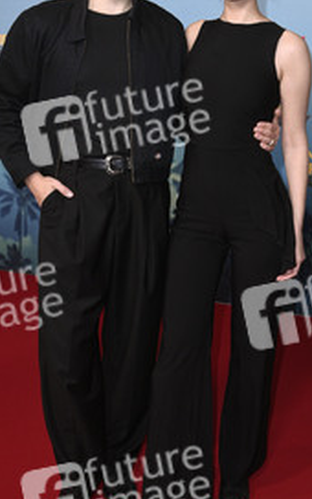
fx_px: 898
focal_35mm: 66
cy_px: 215
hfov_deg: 19.7
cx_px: 169
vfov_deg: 31.0
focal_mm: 44
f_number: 5.6
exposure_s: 1/200
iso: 1250
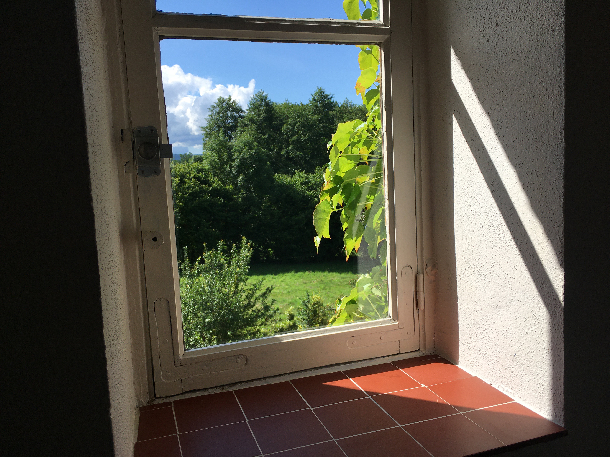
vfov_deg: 48.2
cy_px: 228
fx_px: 511
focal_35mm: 29
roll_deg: +2.5
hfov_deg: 61.7
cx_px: 305
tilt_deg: -9.0
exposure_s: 1/1326
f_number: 2.2
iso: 25
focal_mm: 4.15
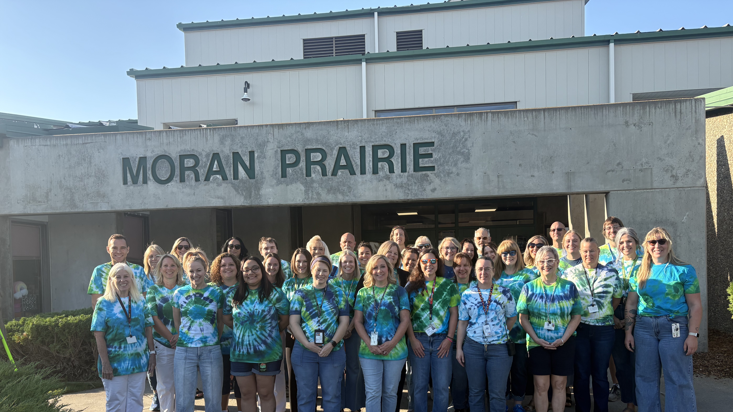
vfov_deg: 39.6
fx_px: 564
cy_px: 280
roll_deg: +1.2
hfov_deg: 66.1
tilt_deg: -1.7
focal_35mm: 29
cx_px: 375
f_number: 1.6
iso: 64
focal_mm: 5.96
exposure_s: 1/1311
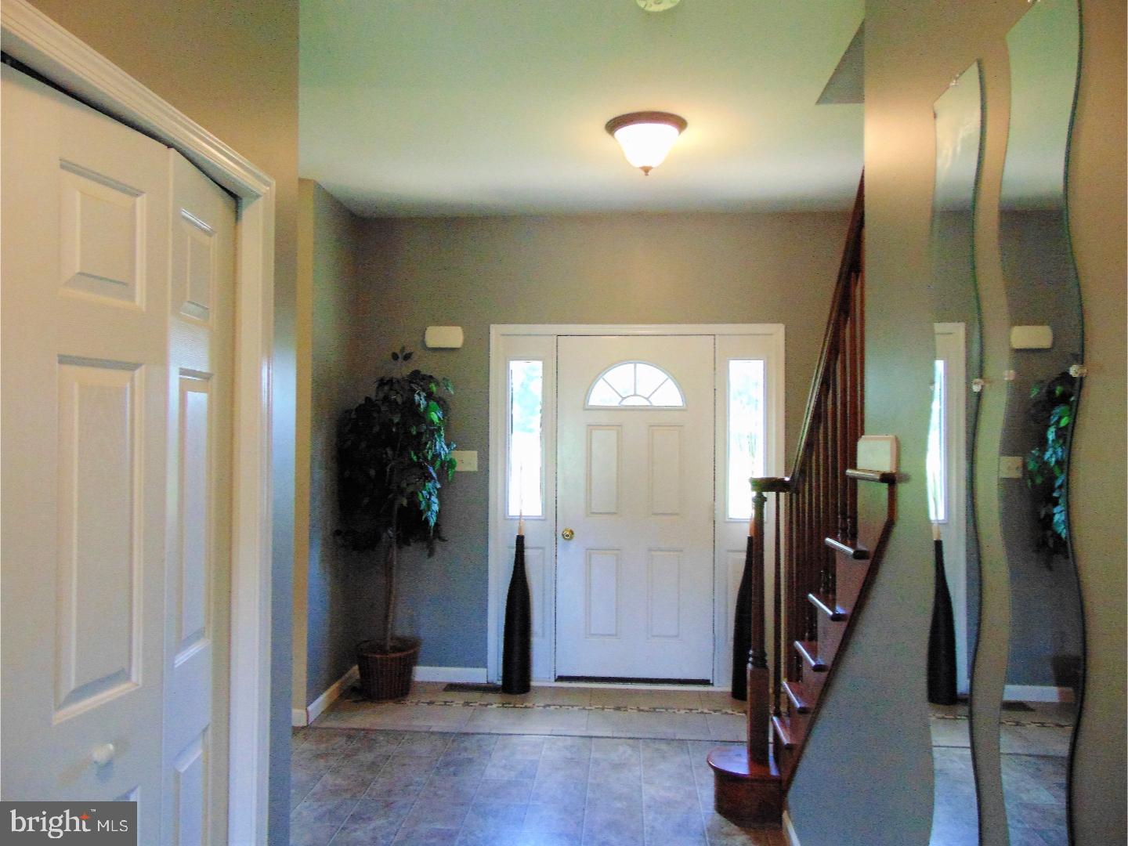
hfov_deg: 69.4
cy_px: 423
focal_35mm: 25
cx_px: 564
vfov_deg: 54.9
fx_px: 815
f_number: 3
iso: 400
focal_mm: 4.5
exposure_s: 1/50
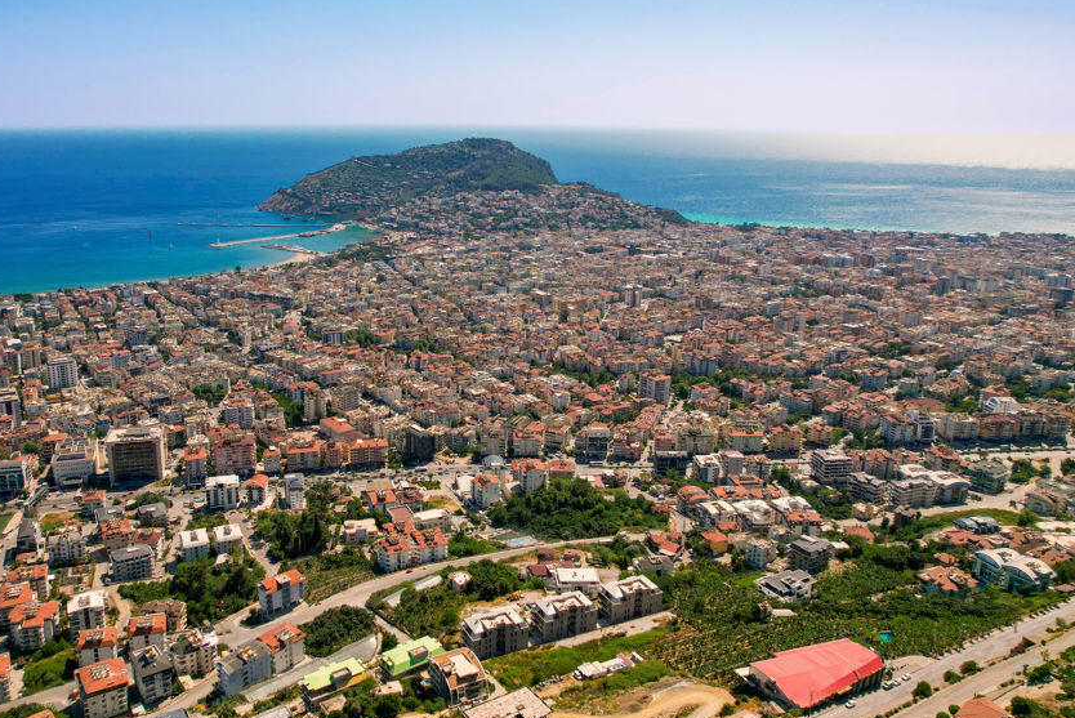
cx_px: 436
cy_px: 300
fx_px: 807
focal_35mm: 27
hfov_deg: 66.8
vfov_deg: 47.8
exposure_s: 1/500
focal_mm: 8.38
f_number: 2.8
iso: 100
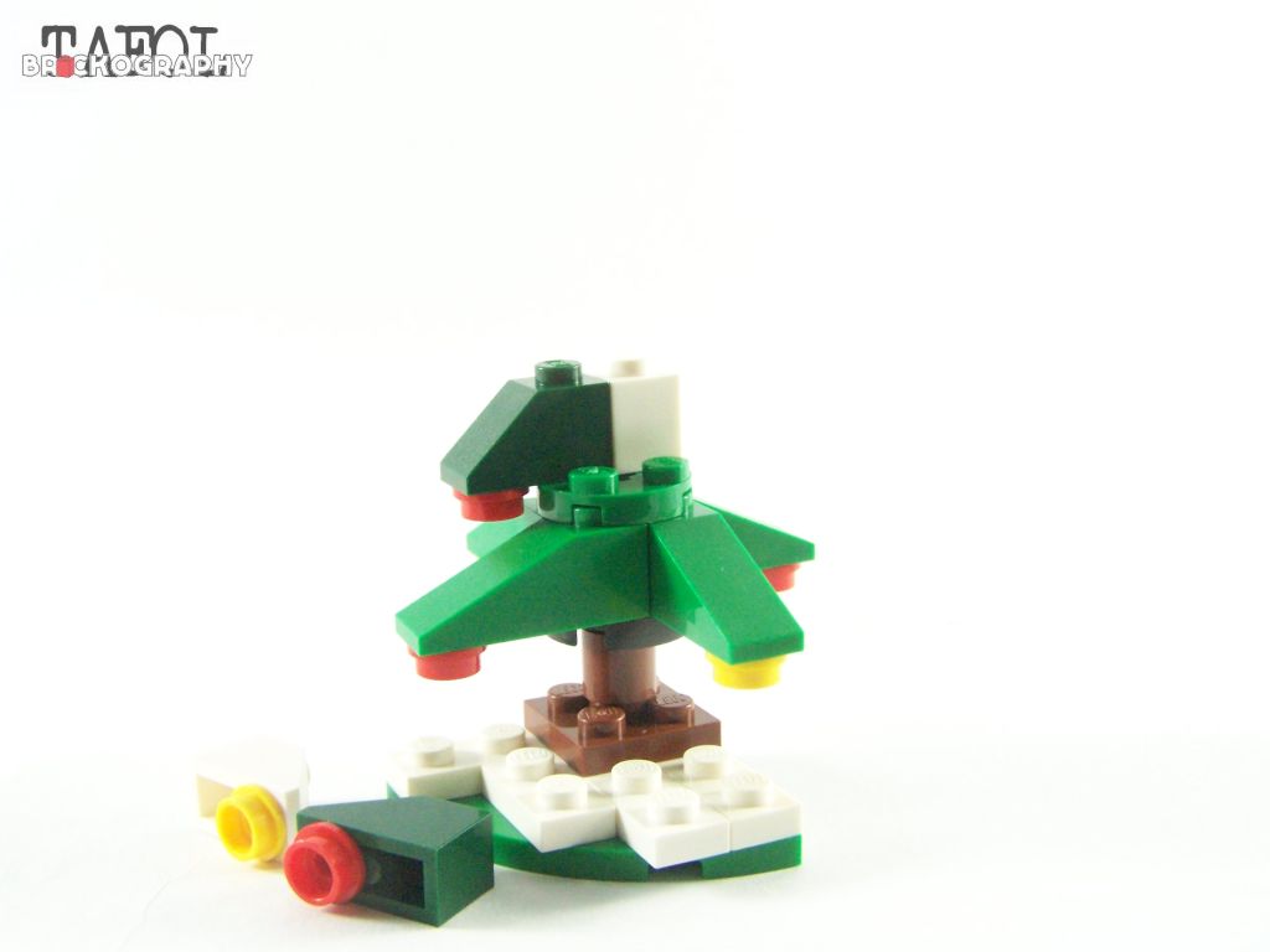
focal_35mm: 40
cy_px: 476
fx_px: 1468
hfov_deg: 46.8
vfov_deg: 36.0
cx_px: 635
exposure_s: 1/60
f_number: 4
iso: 400
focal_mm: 6.7
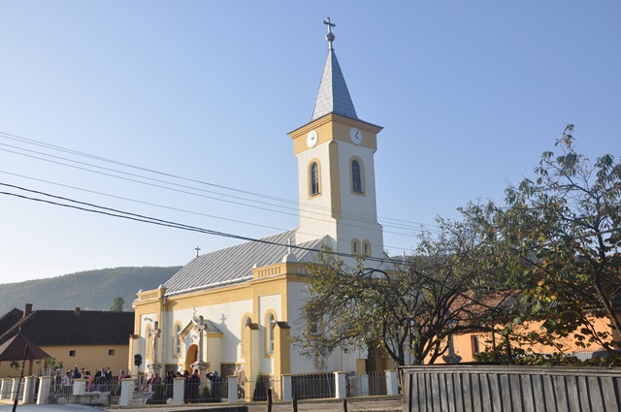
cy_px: 206
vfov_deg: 39.9
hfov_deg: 57.3
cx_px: 310
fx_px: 569
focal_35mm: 33
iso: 200
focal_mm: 22
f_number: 8
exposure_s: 1/250
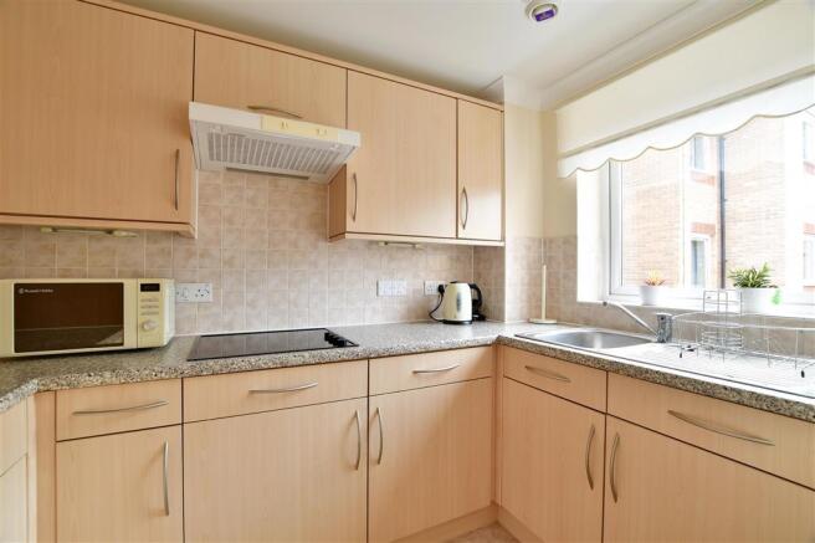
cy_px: 272
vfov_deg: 77.3
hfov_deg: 100.4
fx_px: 339
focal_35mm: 15
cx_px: 408
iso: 160
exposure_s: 1/10
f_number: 7.1
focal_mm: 10
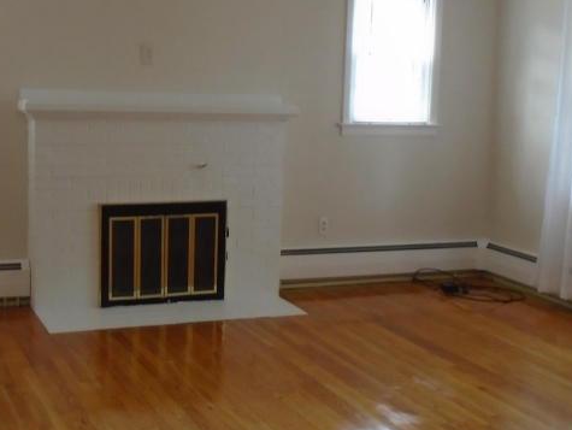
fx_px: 926
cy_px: 190
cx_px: 222
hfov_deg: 34.2
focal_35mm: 56
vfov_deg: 26.1
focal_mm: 4.6
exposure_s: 1/30
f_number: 3.2
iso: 160
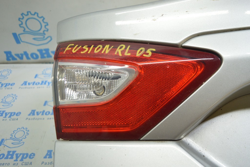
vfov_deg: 43.5
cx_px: 125
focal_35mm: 30
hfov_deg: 62.0
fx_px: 208
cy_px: 84
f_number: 3.8
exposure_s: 1/60
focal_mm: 20
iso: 400
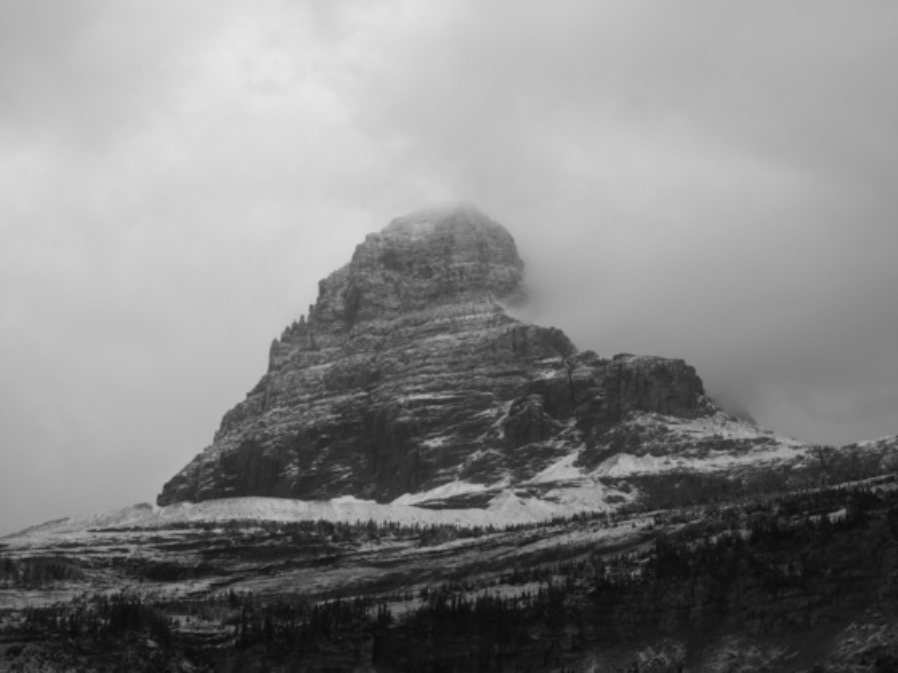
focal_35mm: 70
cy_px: 336
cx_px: 449
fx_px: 1816
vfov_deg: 21.0
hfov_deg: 27.8
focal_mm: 12.5
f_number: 4.5
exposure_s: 1/400
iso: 100
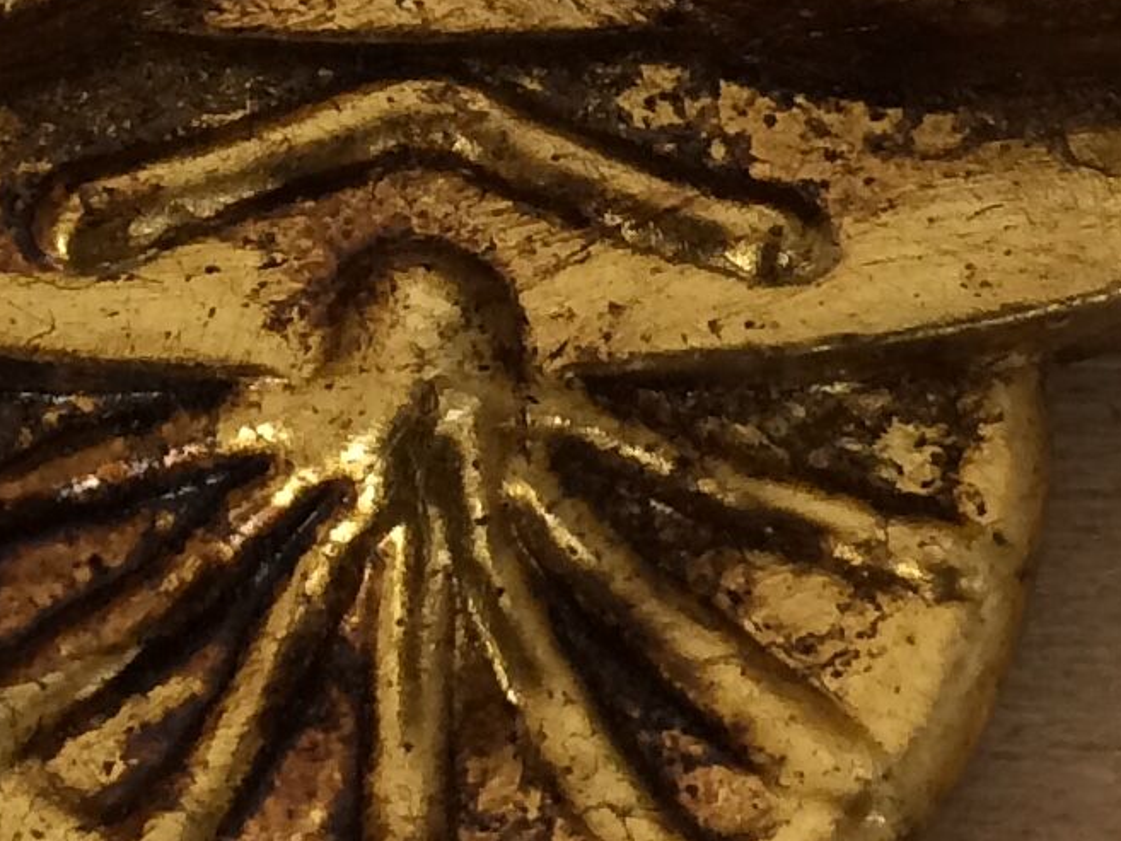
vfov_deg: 10.1
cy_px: -278
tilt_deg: -70.3
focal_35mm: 144
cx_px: 476
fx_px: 4664
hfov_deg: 13.7
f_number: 2.2
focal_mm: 4.15
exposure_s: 1/33
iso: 50
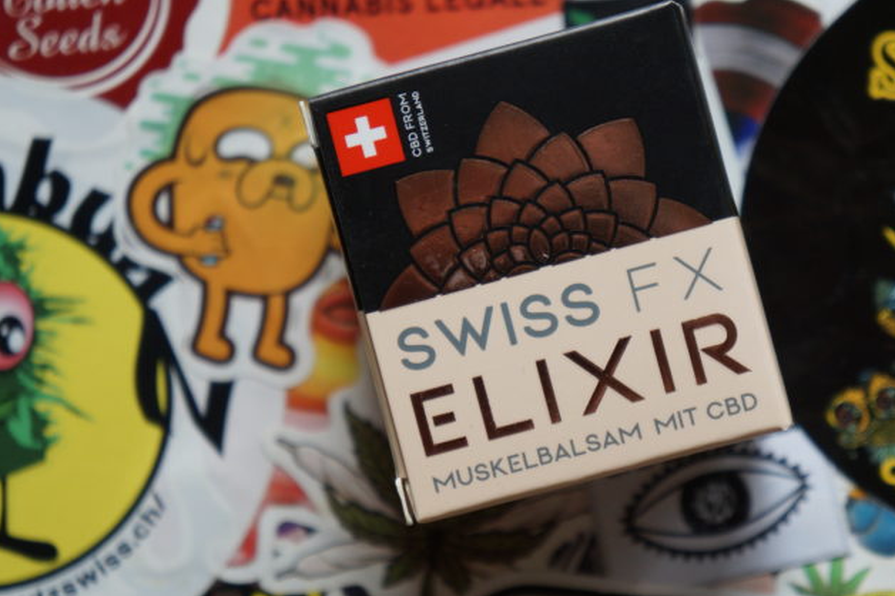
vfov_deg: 13.8
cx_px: 536
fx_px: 2460
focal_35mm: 99
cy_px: 317
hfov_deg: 20.6
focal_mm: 54
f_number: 5.6
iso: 400
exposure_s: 1/125
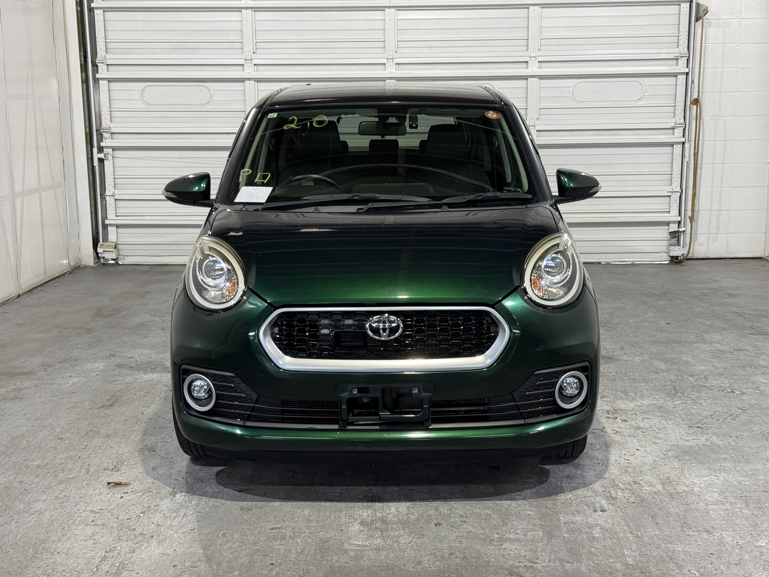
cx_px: 384
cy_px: 288
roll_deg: -0.2
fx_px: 1066
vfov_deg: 30.3
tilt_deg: -10.1
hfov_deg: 39.7
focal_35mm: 48
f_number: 1.78
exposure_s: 1/60
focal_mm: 6.76
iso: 125
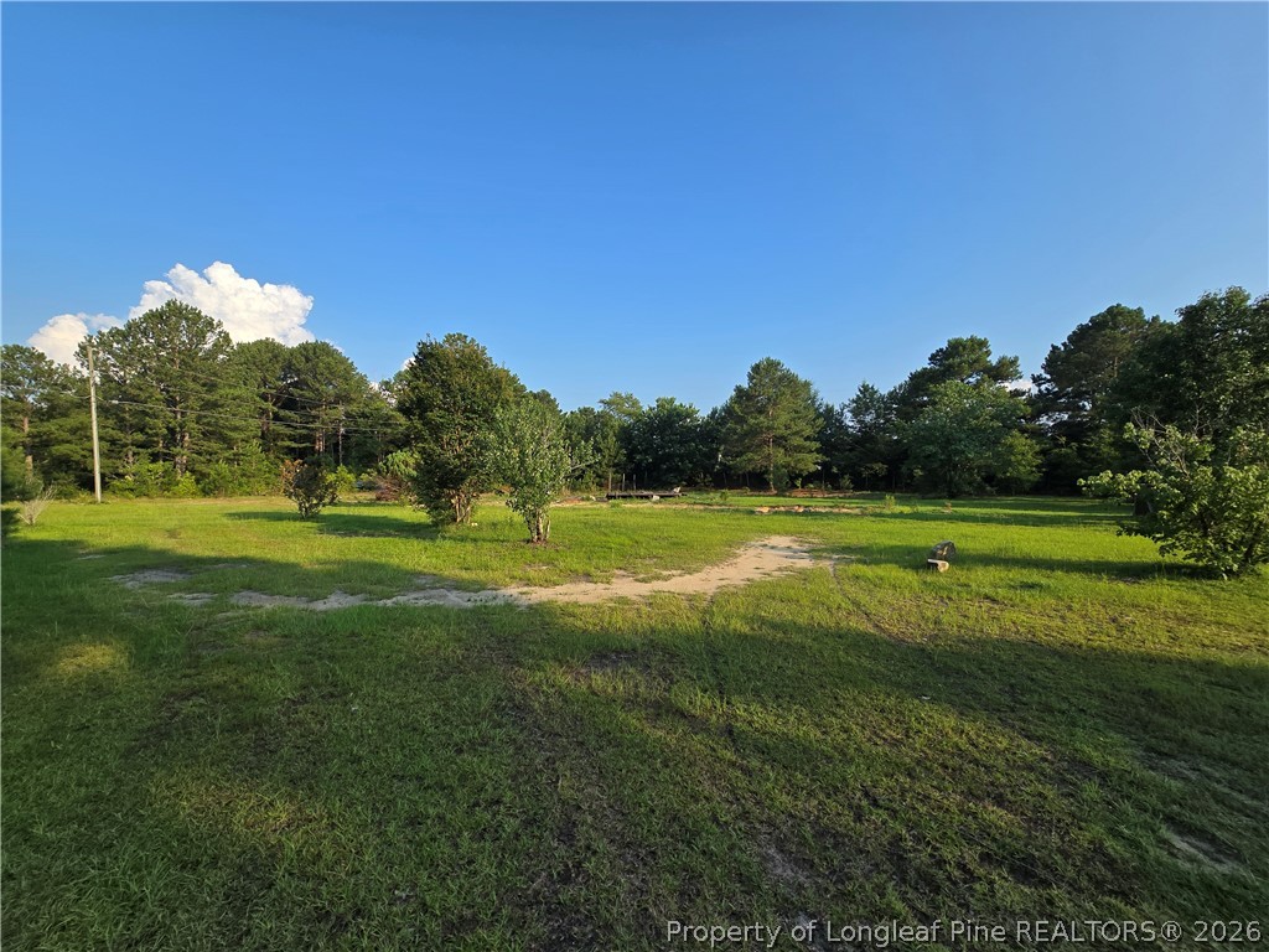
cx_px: 634
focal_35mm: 13
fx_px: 477
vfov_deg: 89.9
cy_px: 476
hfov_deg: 106.2
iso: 50
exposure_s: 1/1318
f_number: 2.2
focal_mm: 2.2
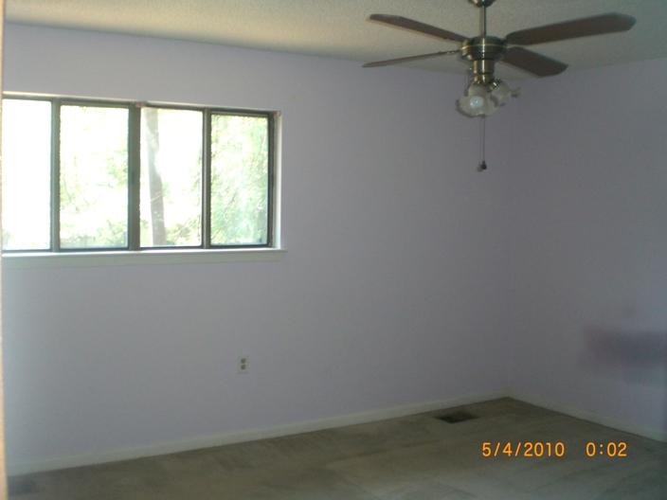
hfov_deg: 49.0
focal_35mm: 38
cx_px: 334
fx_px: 732
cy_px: 250
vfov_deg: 37.7
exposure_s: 1/60
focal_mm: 6.3
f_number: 3.1
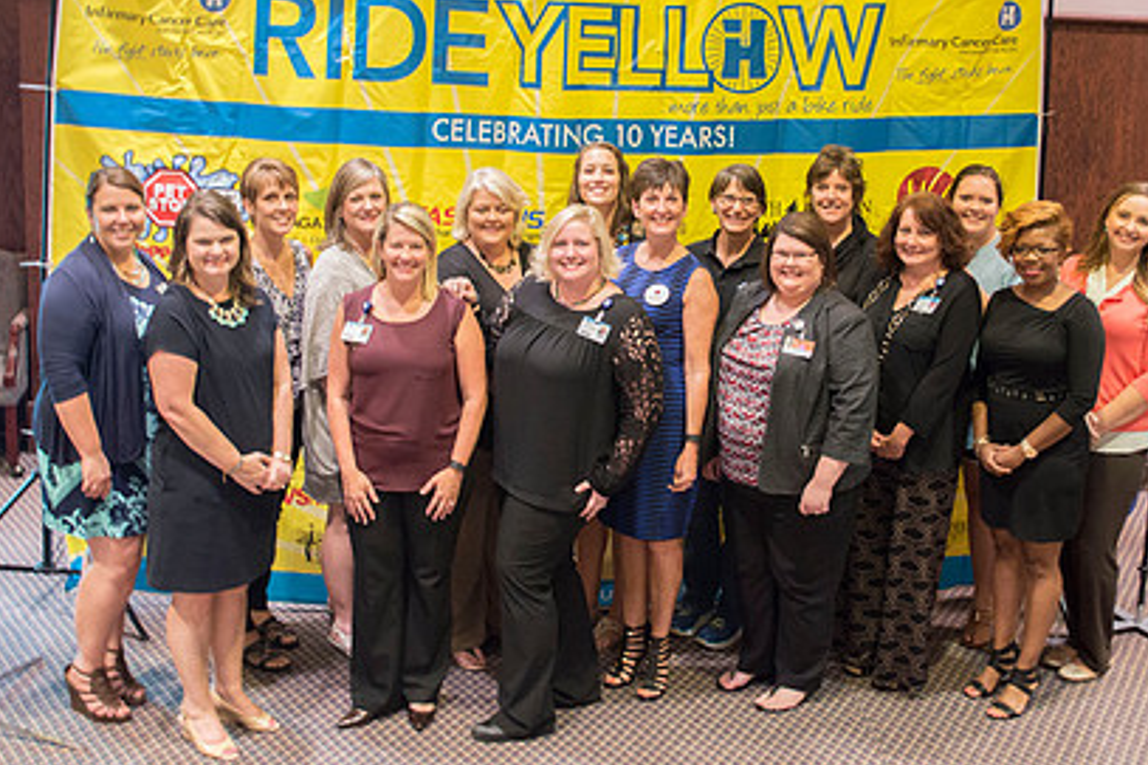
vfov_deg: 28.5
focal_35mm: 47
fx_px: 1498
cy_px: 265
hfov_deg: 41.9
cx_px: 621
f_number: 4
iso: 1400
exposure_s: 1/15
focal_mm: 22
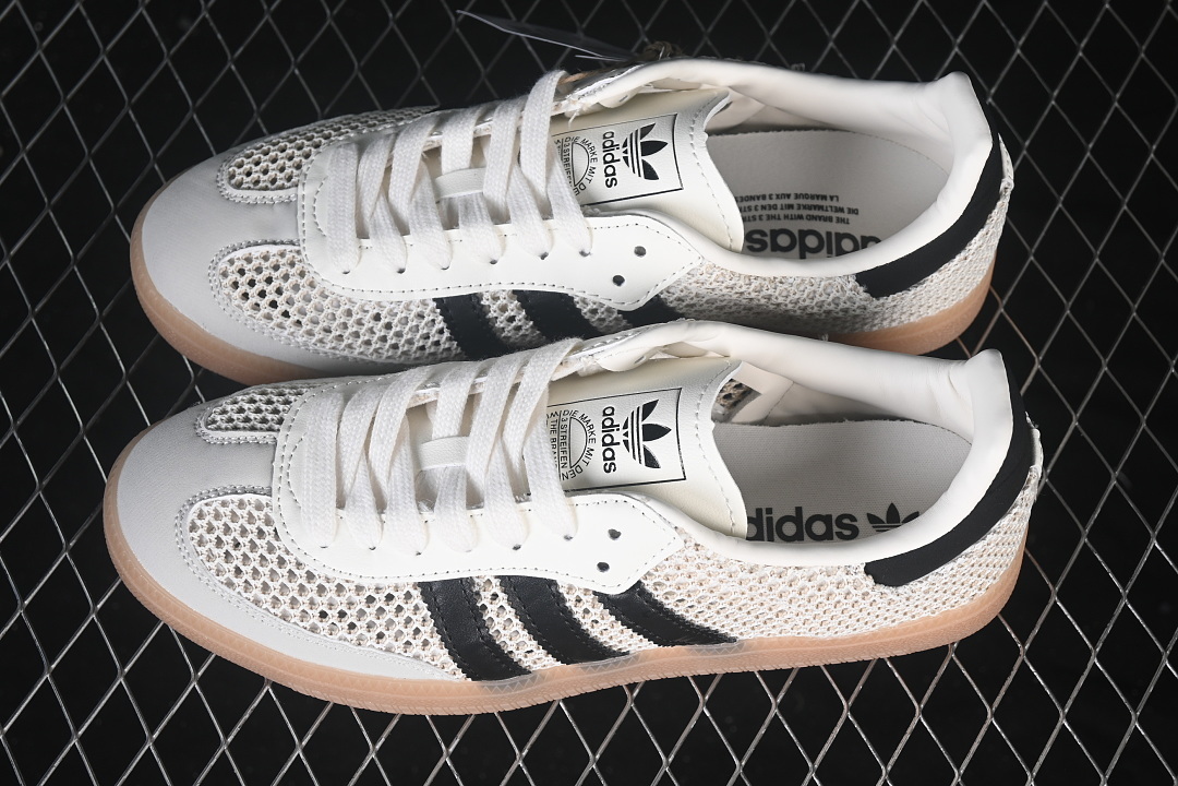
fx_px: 2454
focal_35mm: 75
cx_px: 589
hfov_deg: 27.0
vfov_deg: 18.2
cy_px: 393
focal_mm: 50
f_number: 7.1
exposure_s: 1/80
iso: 160
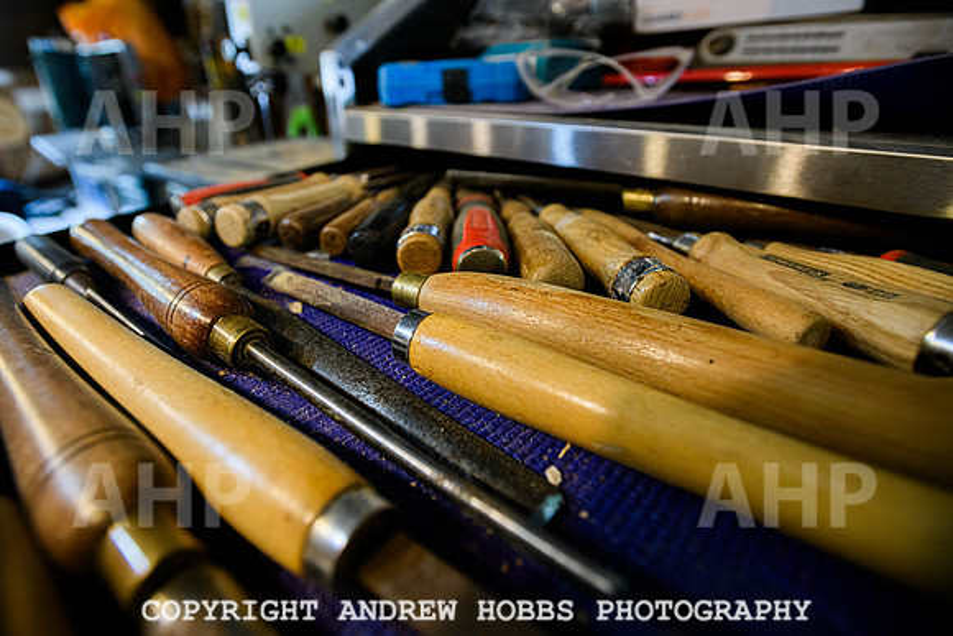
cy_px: 288
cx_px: 432
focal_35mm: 19
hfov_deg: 87.9
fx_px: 493
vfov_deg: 65.6
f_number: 3.2
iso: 1600
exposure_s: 1/160
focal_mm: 17
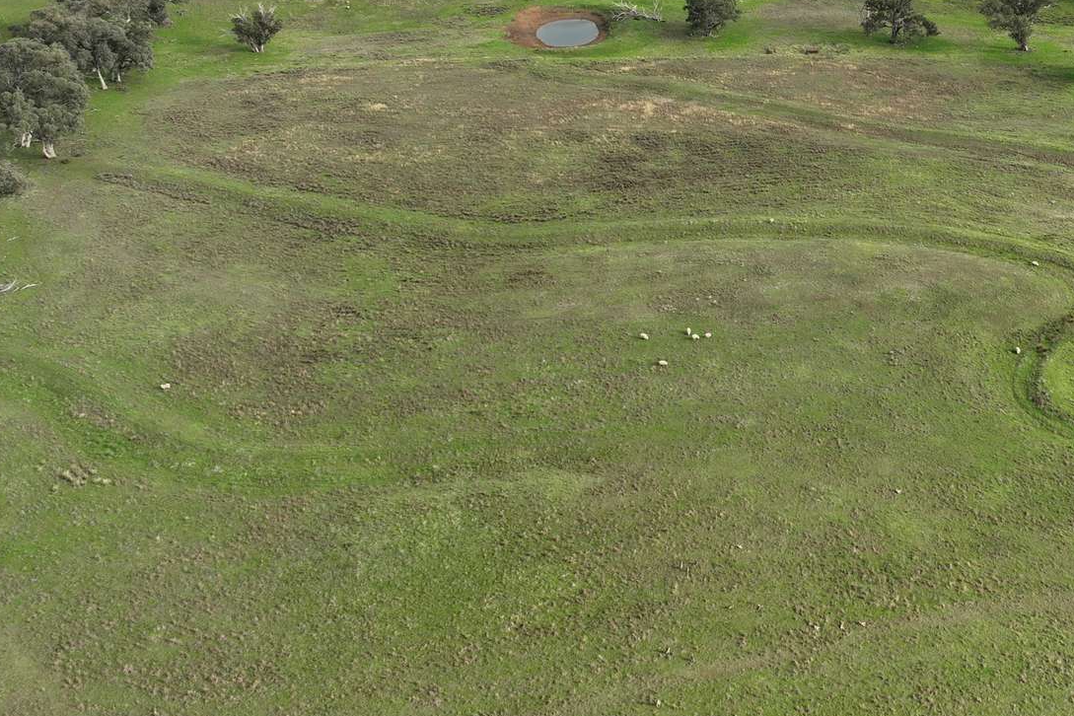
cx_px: 811
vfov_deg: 30.0
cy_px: 178
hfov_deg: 43.0
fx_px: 1313
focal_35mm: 44
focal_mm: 12.29
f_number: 2.8
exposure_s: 1/800
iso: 100
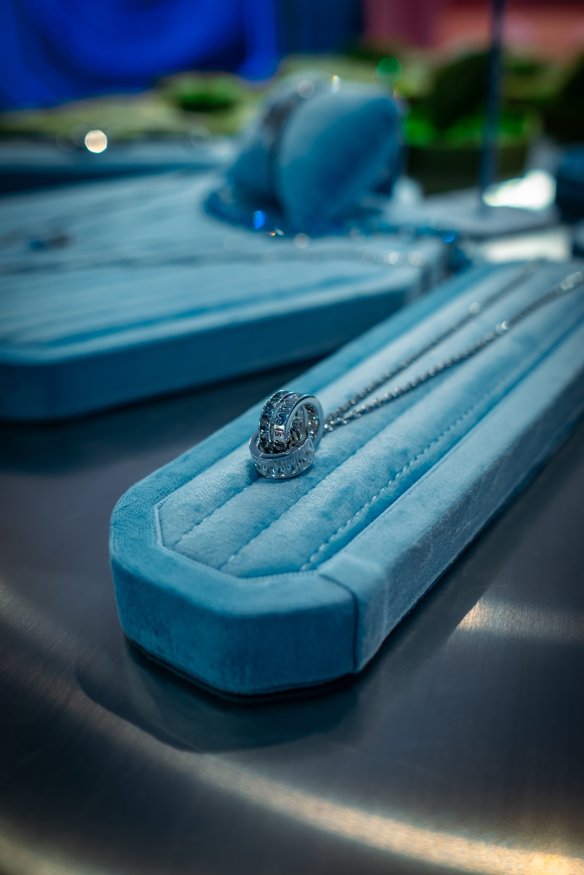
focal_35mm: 35
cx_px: 292
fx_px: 852
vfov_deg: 54.4
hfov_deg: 37.9
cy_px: 438
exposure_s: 1/180
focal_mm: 23
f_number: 2.8
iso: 200
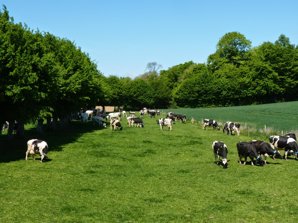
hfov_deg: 36.2
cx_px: 149
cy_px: 112
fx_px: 456
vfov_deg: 27.5
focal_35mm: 53
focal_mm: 9.5
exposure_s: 1/250
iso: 80
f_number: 5.6
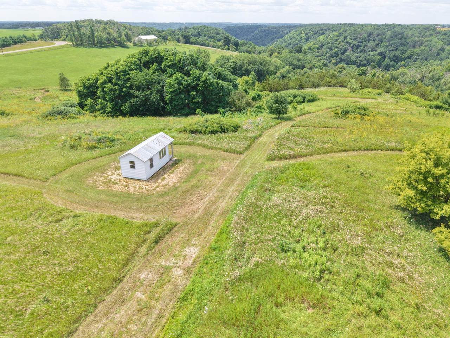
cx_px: 225
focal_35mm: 24
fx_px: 312
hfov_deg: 71.6
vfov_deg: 56.8
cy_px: 169
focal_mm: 8.67
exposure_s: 1/2000
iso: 270
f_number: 1.8
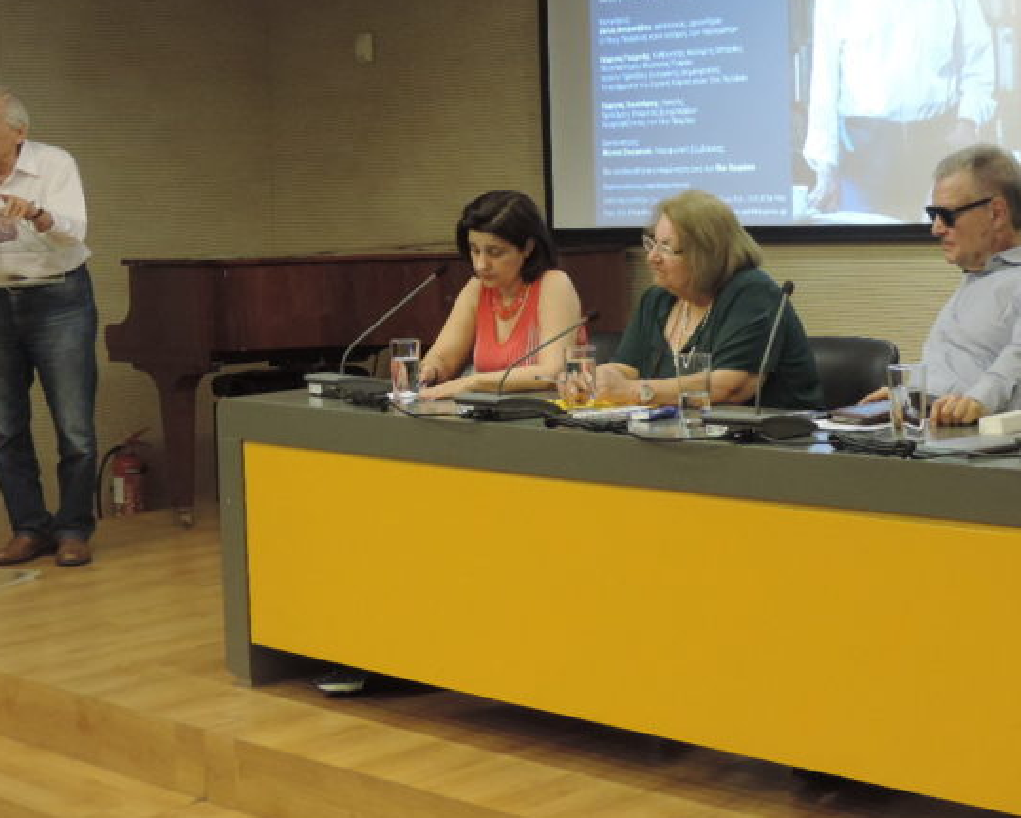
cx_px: 626
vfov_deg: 23.3
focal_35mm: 65
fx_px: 1965
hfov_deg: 29.0
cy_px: 205
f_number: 3.3
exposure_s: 1/25
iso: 400
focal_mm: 6.2
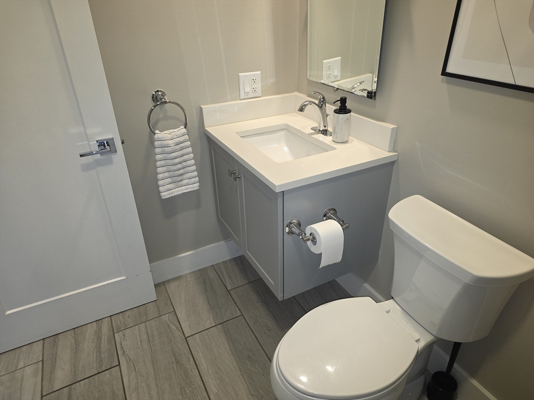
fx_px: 355
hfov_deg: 73.9
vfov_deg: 58.9
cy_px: 200
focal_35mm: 23
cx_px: 267
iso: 125
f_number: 1.7
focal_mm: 6.25
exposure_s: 1/60
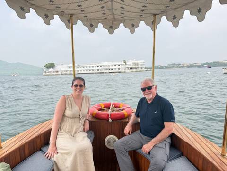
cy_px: 86
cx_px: 114
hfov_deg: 71.6
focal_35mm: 24
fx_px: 157
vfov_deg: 56.8
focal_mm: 6.76
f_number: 1.78
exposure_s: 1/2370
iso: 80
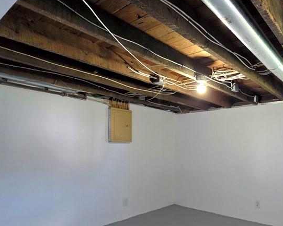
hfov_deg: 65.7
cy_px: 151
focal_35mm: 24
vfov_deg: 57.4
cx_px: 214
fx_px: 201
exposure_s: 1/60.2
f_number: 1.9
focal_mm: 2.2
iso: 640
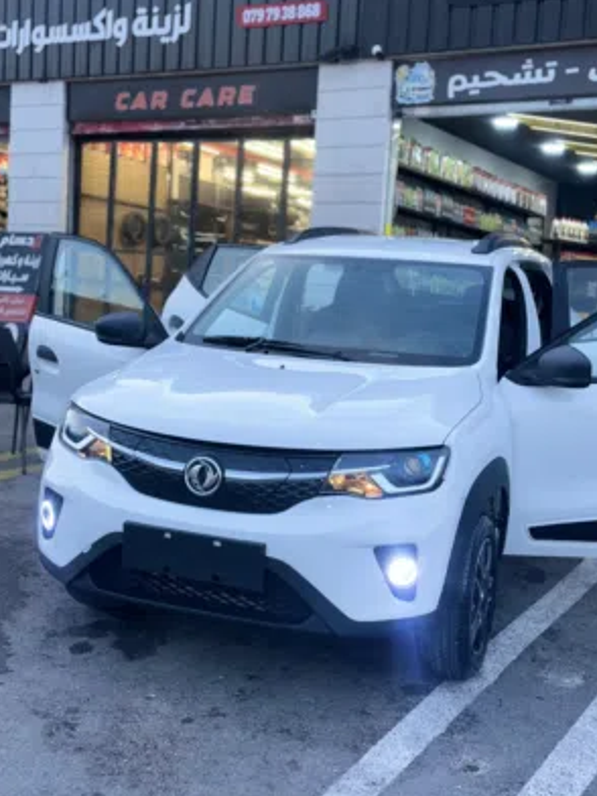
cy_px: 402
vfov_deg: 38.9
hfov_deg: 29.7
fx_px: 1127
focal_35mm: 49
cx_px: 296
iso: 50
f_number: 1.78
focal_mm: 6.86
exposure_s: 1/100
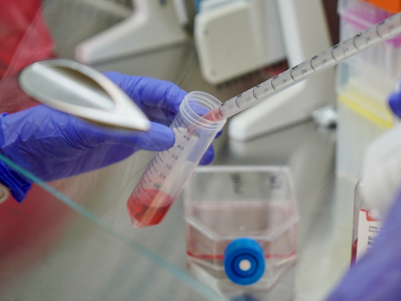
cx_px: 264
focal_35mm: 97
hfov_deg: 20.2
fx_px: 1124
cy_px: 165
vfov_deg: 15.2
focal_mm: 70
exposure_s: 1/160
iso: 500
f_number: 5.6
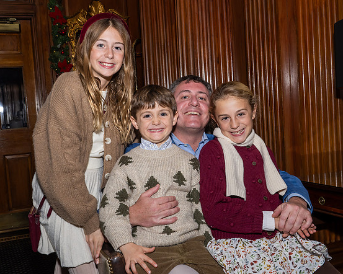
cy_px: 136
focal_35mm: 39
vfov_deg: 38.2
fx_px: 396
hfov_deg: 46.6
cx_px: 138
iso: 500
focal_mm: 23
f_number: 8
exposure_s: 1/250
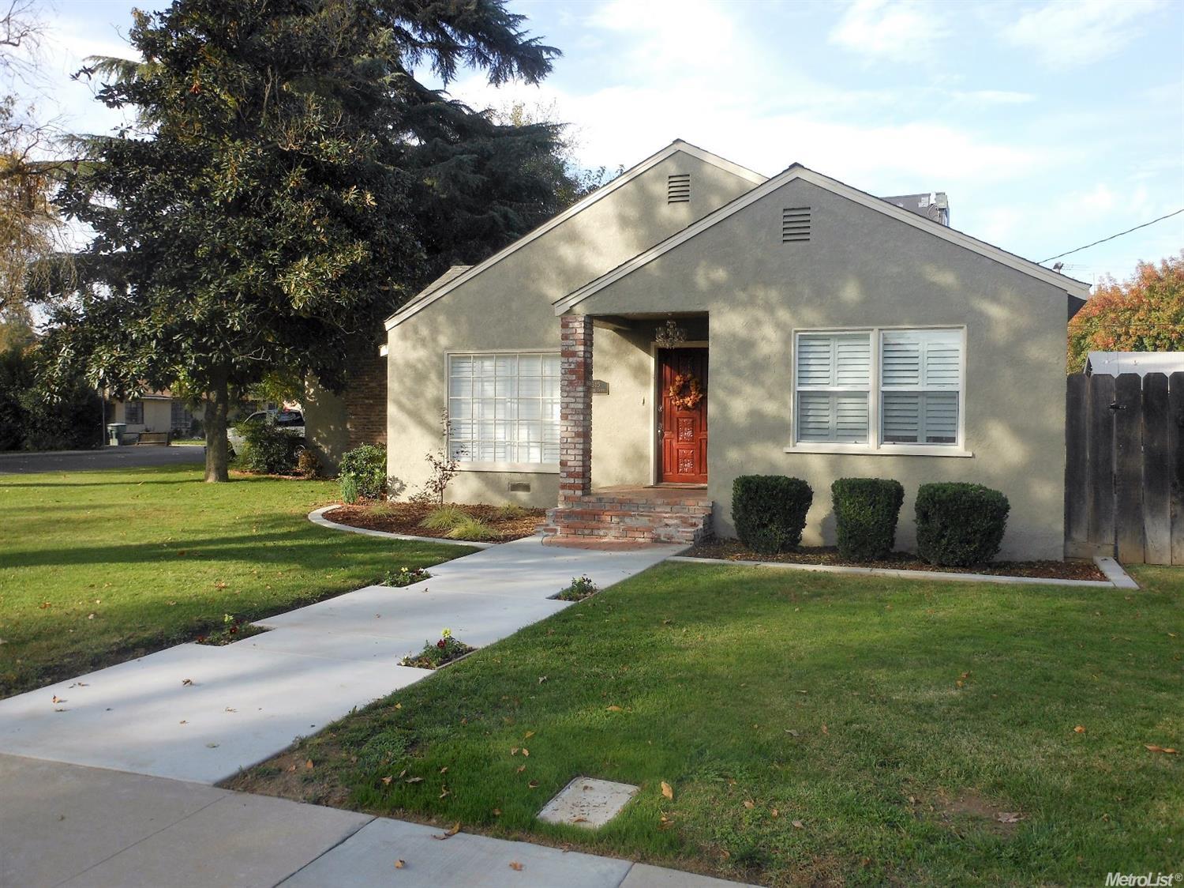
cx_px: 592
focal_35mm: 28
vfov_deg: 49.7
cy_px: 444
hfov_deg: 63.5
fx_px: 957
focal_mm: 5
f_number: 3.7
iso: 80
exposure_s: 1/250
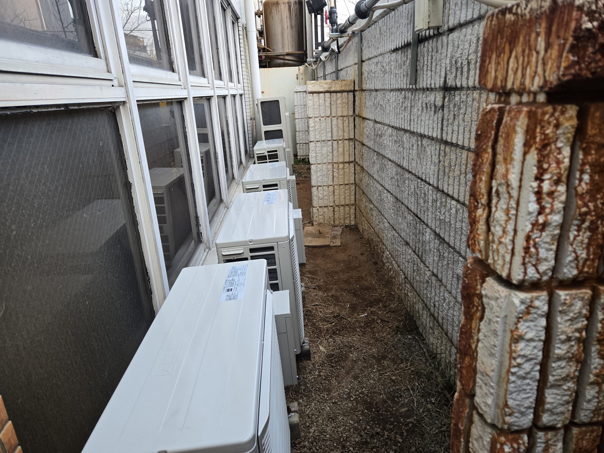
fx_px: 401
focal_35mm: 23
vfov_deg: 58.9
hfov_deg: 73.9
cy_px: 226
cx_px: 302
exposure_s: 1/100
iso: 320
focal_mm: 5.4
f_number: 1.8
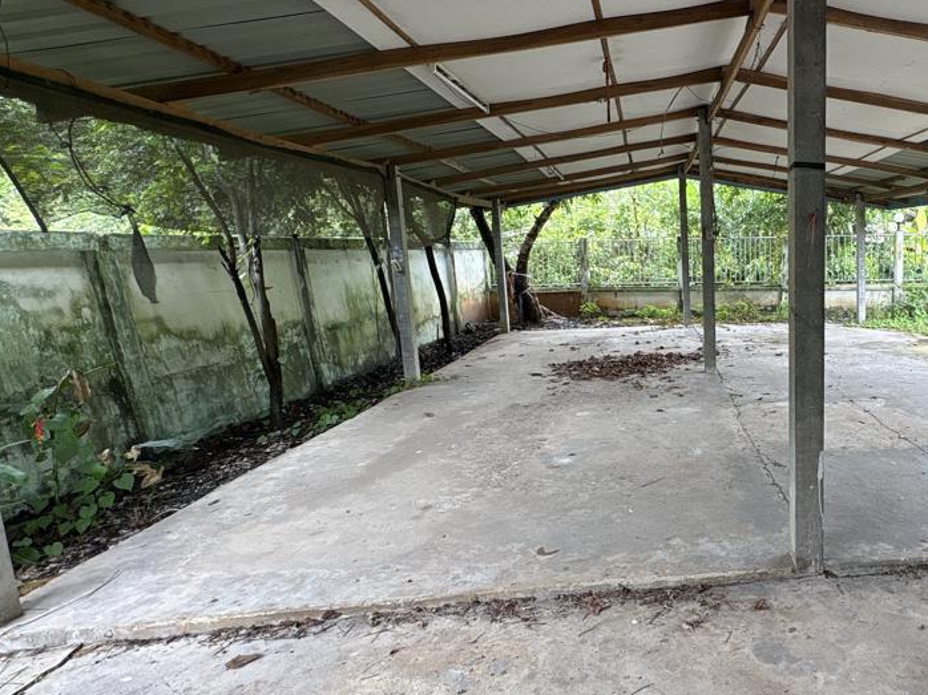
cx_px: 707
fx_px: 616
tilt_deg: -7.1
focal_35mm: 23
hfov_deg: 68.7
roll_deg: +1.8
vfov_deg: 58.8
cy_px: 339
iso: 40
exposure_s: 1/99
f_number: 2.2
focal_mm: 2.22
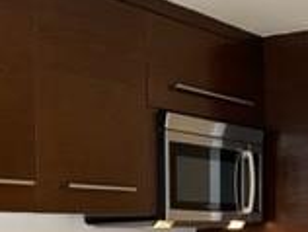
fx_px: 936
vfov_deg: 13.5
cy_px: 328
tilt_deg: -3.6
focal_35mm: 105
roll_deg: +0.8
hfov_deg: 18.6
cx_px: 214
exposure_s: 1/120
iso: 125
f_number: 1.5
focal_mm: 5.7
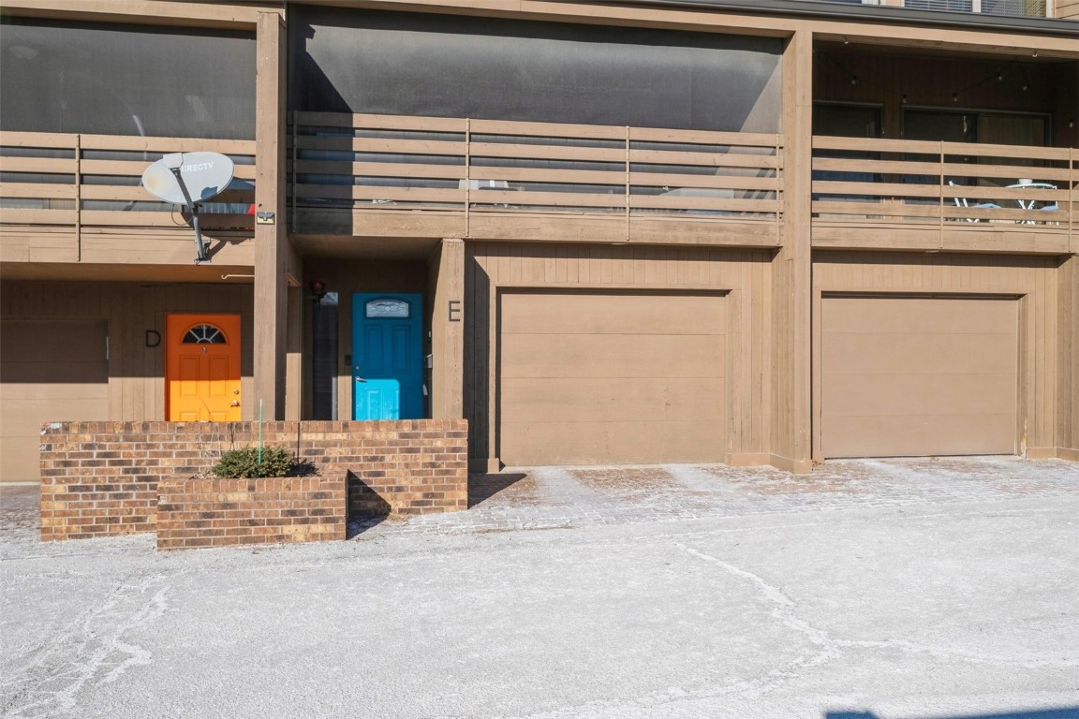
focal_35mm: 30
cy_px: 360
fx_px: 899
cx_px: 540
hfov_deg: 61.9
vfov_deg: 43.6
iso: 200
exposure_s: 1/640
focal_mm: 30
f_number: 8
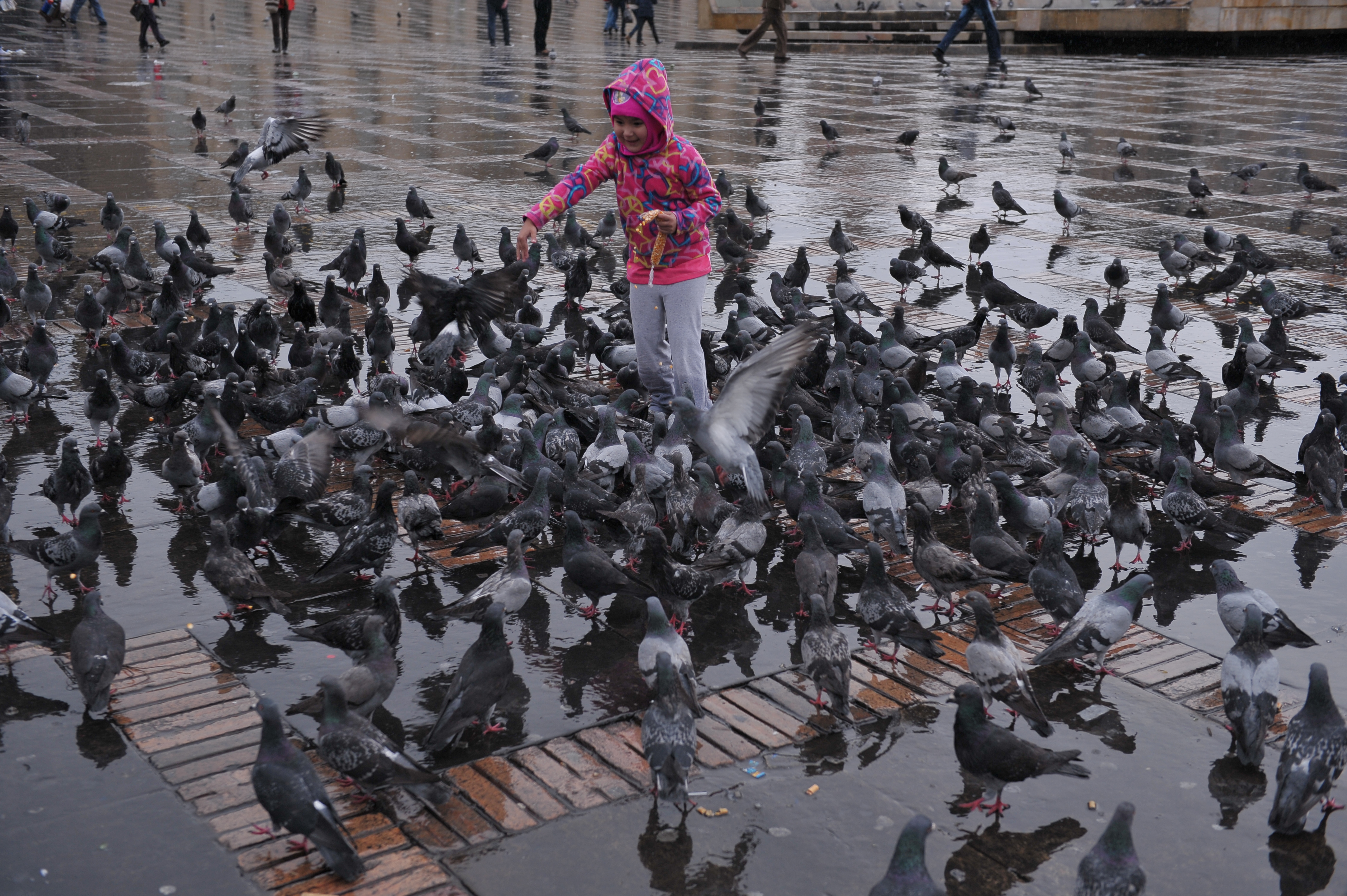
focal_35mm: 44
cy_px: 448
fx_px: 1645
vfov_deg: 30.5
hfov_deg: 44.5
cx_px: 674
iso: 320
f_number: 4
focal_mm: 44
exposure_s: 1/400
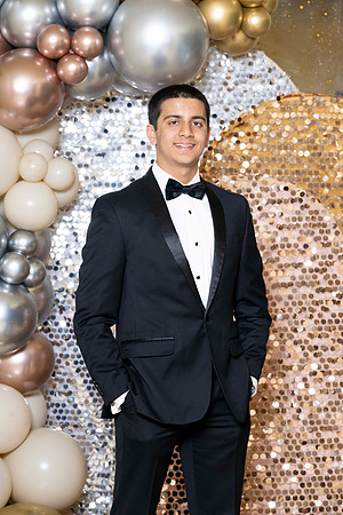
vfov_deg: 15.2
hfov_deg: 10.2
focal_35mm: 135
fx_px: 1929
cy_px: 258
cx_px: 172
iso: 250
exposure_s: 1/200
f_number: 5.6
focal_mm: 135
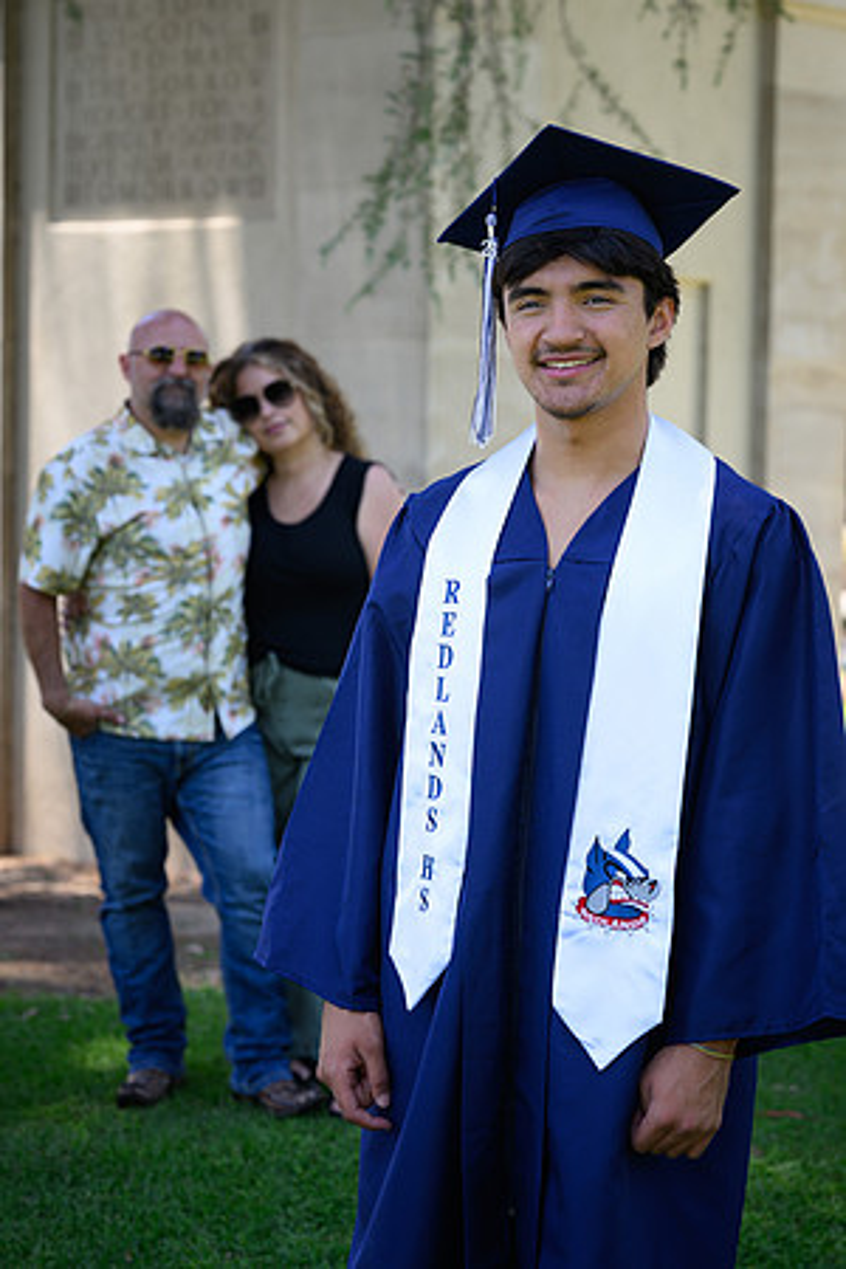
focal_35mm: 85
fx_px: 2996
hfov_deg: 16.1
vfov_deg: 23.9
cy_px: 634
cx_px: 423
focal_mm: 85
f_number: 5
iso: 100
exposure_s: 1/125
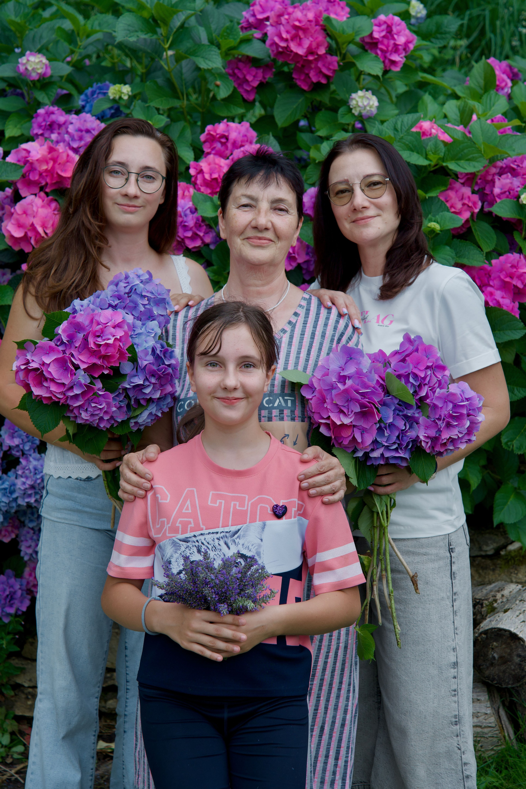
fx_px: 1622
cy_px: 394
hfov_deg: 18.4
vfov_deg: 27.3
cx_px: 263
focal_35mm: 74
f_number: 6.3
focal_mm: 74
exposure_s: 1/250
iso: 400
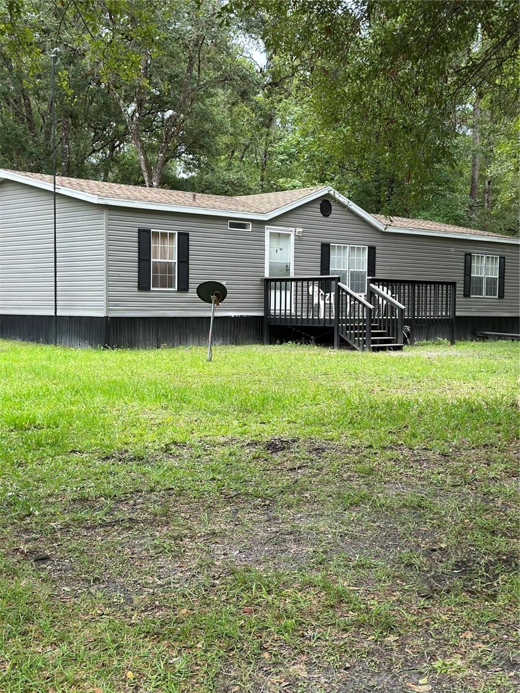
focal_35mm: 48
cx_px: 260
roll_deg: -1.0
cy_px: 346
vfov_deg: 39.7
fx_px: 961
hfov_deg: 30.3
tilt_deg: -2.6
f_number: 1.78
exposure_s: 1/785
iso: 64
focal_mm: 6.86
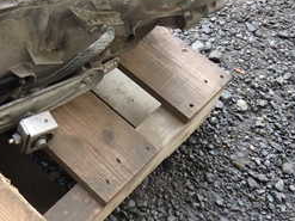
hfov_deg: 25.0
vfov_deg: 19.6
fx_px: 622
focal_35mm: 73
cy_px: 2
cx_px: -24
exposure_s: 1/100
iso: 200
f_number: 2.3
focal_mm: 5.4
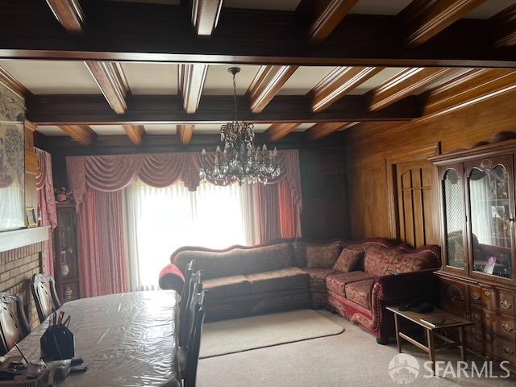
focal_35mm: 26
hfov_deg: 67.3
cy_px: 194
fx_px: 388
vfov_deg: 53.1
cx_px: 258
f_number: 1.5
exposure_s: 1/121
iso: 80
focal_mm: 5.7
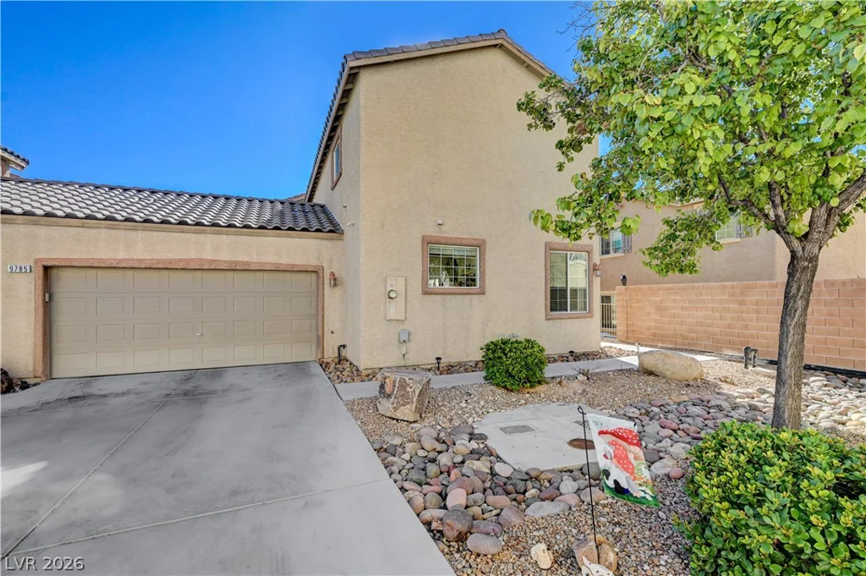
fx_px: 373
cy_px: 288
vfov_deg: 75.4
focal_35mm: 16
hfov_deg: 98.6
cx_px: 433
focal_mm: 15.5
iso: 800
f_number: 8
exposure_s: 1/500
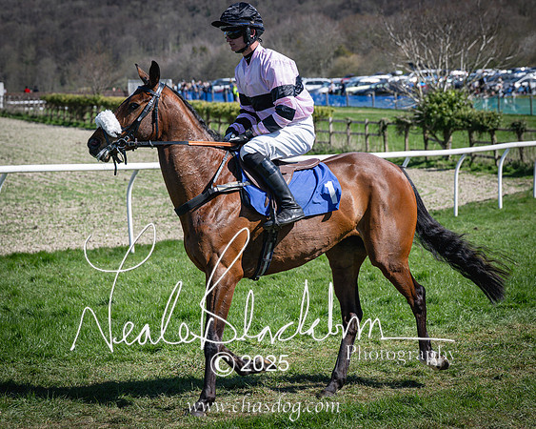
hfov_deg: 15.4
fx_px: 1985
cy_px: 226
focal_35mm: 125
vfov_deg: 12.3
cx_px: 270
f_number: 4
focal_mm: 70
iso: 200
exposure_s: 1/2000
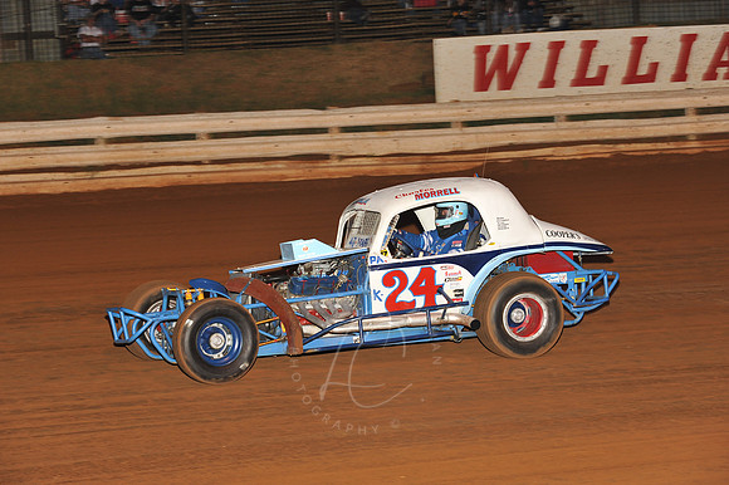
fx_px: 2125
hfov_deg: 19.5
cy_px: 242
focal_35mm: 105
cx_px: 364
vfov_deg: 13.0
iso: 800
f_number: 6.3
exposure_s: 1/250
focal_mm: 105
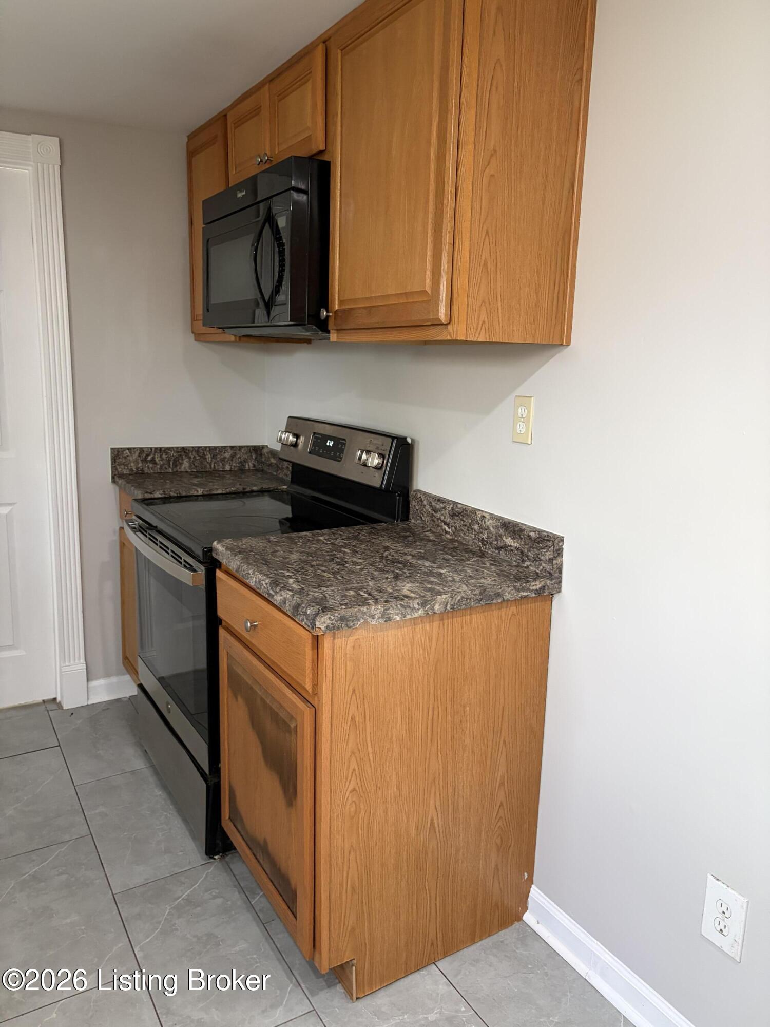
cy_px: 514
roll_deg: -1.5
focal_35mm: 26
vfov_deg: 67.3
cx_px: 385
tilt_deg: -10.4
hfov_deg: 53.1
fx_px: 771
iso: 250
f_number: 1.6
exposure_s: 1/60
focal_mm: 5.96
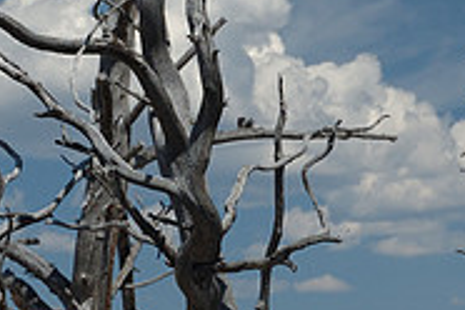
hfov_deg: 11.0
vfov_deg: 7.3
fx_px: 2415
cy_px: 28
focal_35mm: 187
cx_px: 362
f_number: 8
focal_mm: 40
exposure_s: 1/250
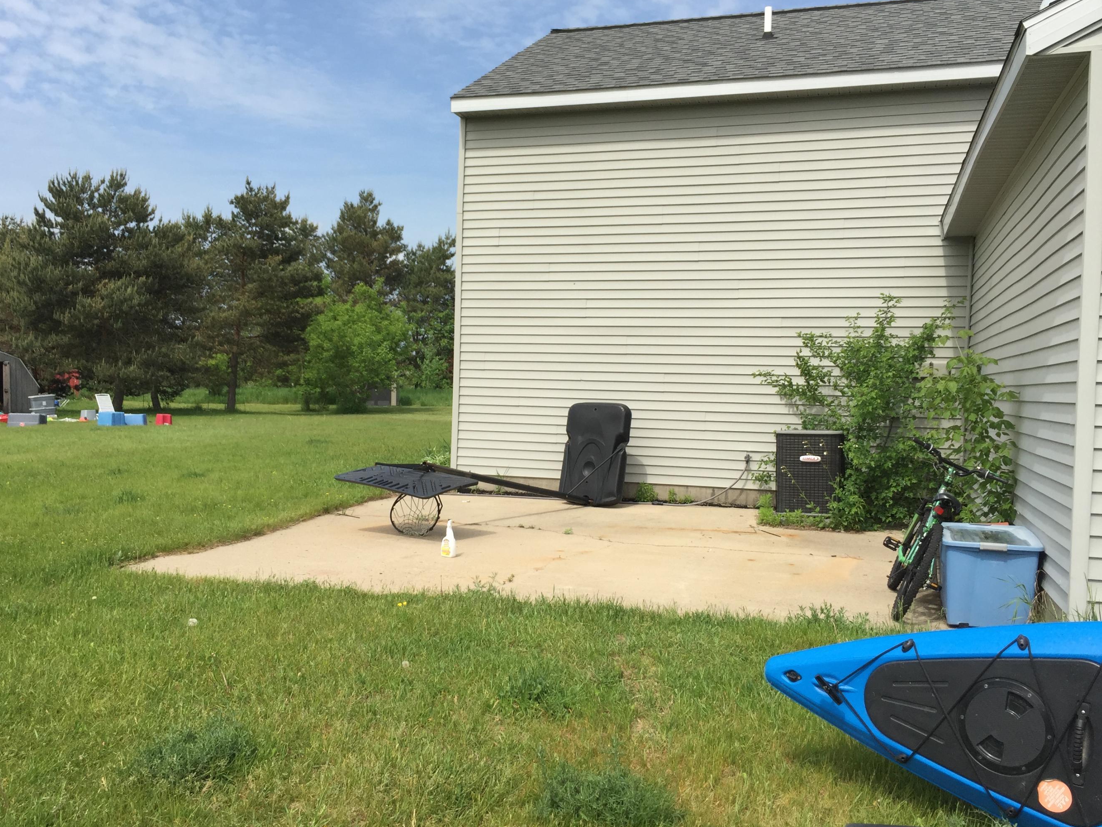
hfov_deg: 55.3
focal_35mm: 33
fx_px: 1051
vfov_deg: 42.9
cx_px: 519
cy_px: 407
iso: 32
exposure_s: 1/1980
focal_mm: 4.15
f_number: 2.2
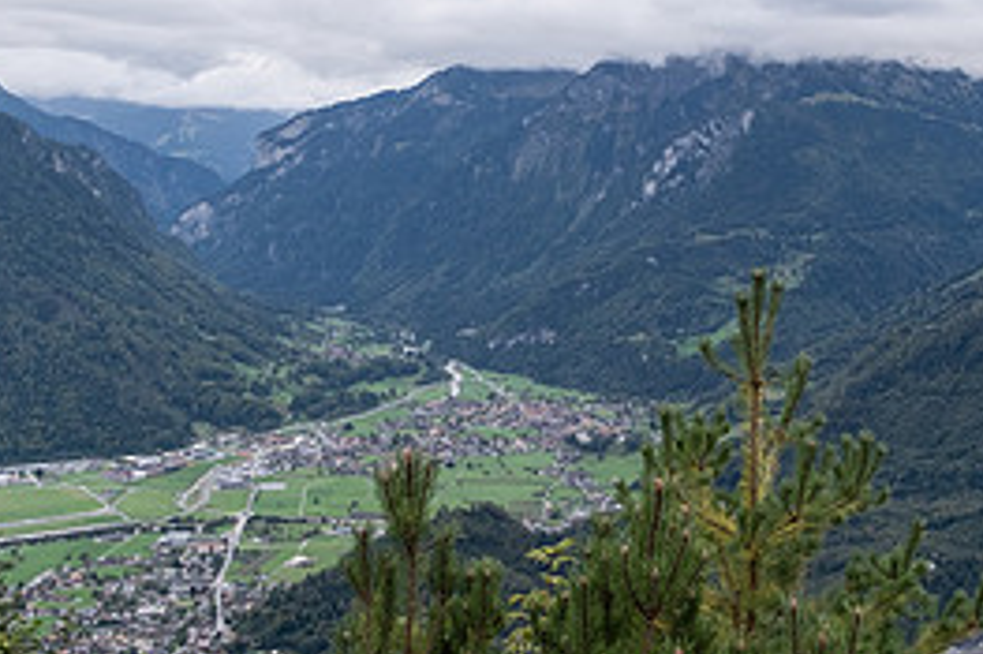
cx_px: 643
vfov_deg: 25.2
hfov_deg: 37.2
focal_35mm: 53
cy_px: 178
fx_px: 1446
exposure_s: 1/350
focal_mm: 16
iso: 320
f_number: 4.5
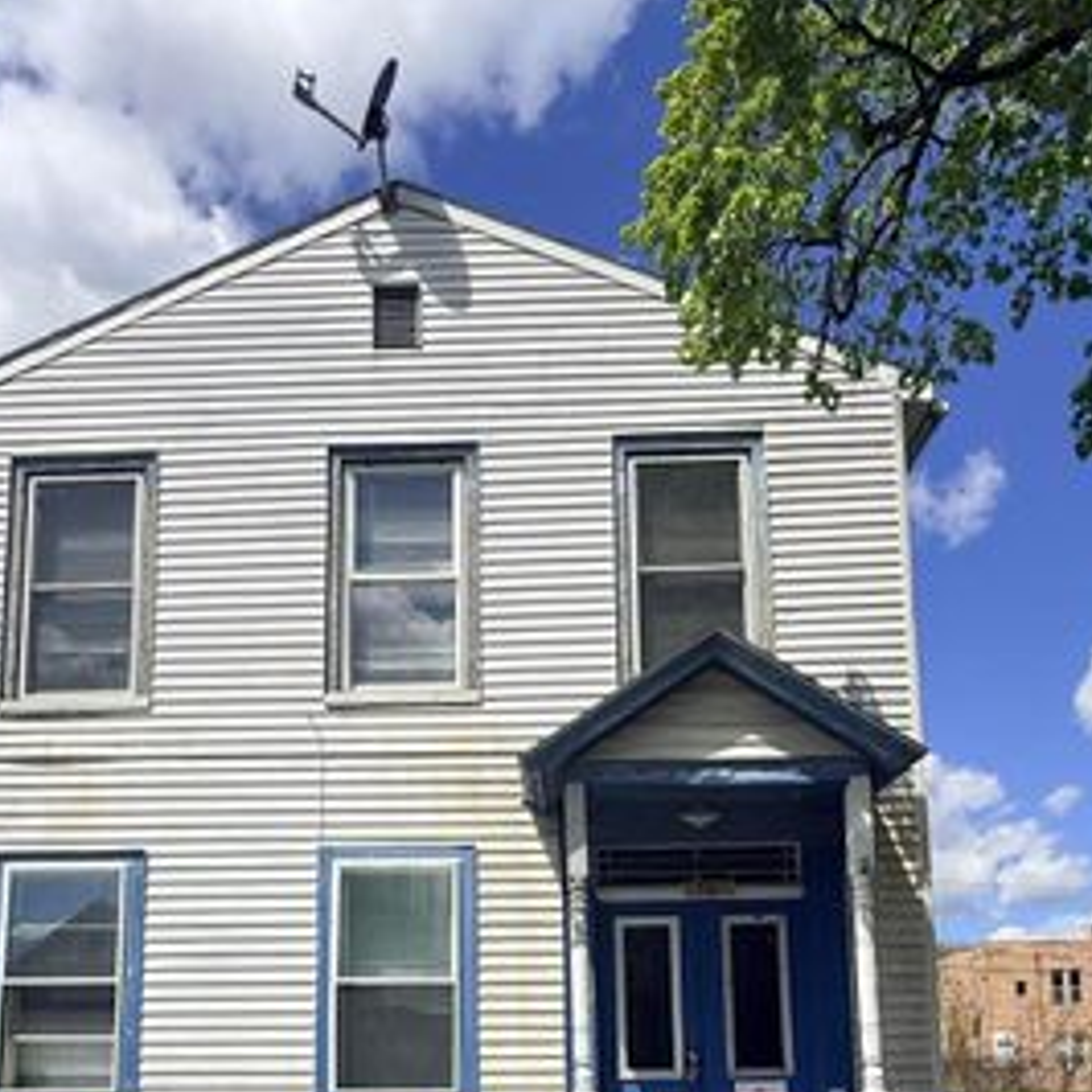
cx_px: 513
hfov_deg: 52.5
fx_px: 1106
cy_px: 938
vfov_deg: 48.2
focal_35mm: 31
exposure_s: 1/4425
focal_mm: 2.22
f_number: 2.2
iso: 50
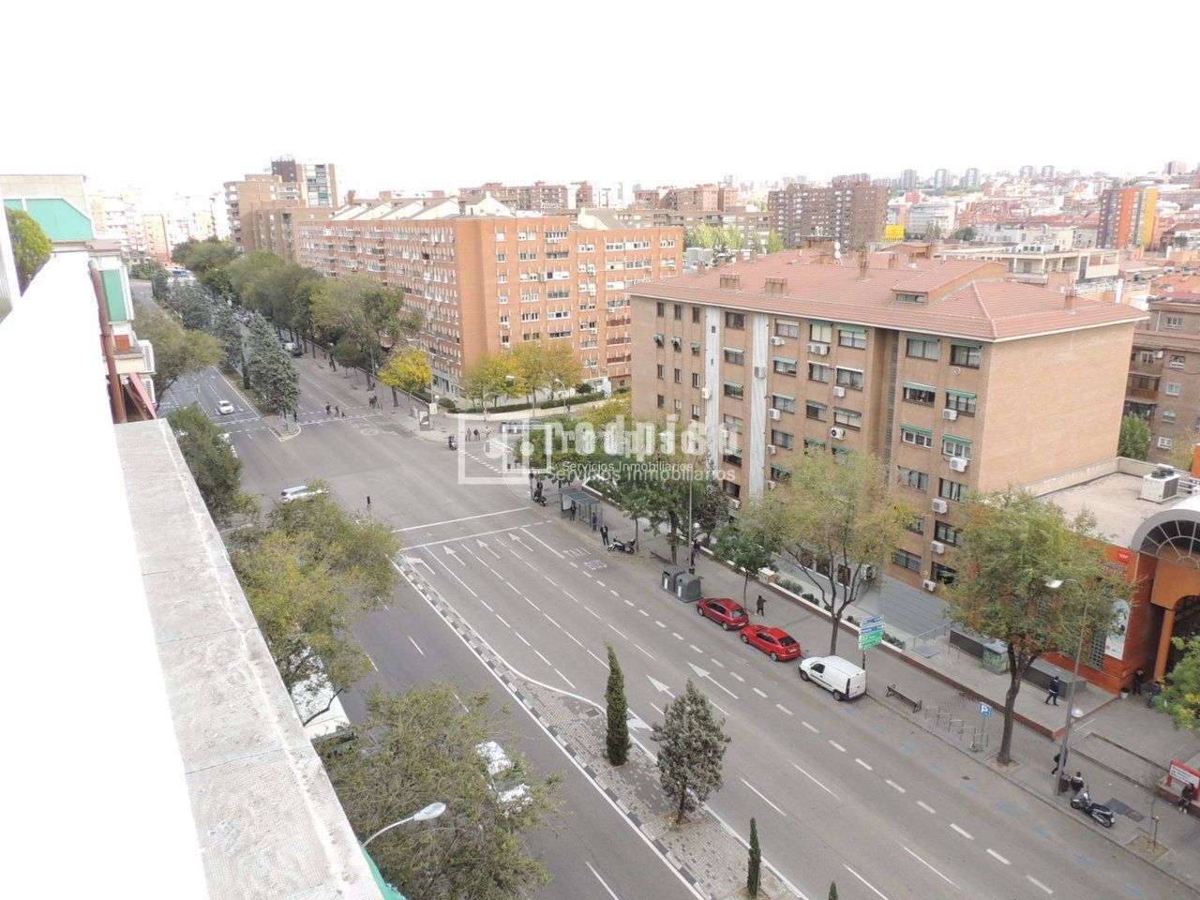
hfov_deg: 71.6
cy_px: 450
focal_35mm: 24
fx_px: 832
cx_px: 600
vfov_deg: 56.8
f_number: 4.7
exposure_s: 1/100
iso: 100
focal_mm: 4.3
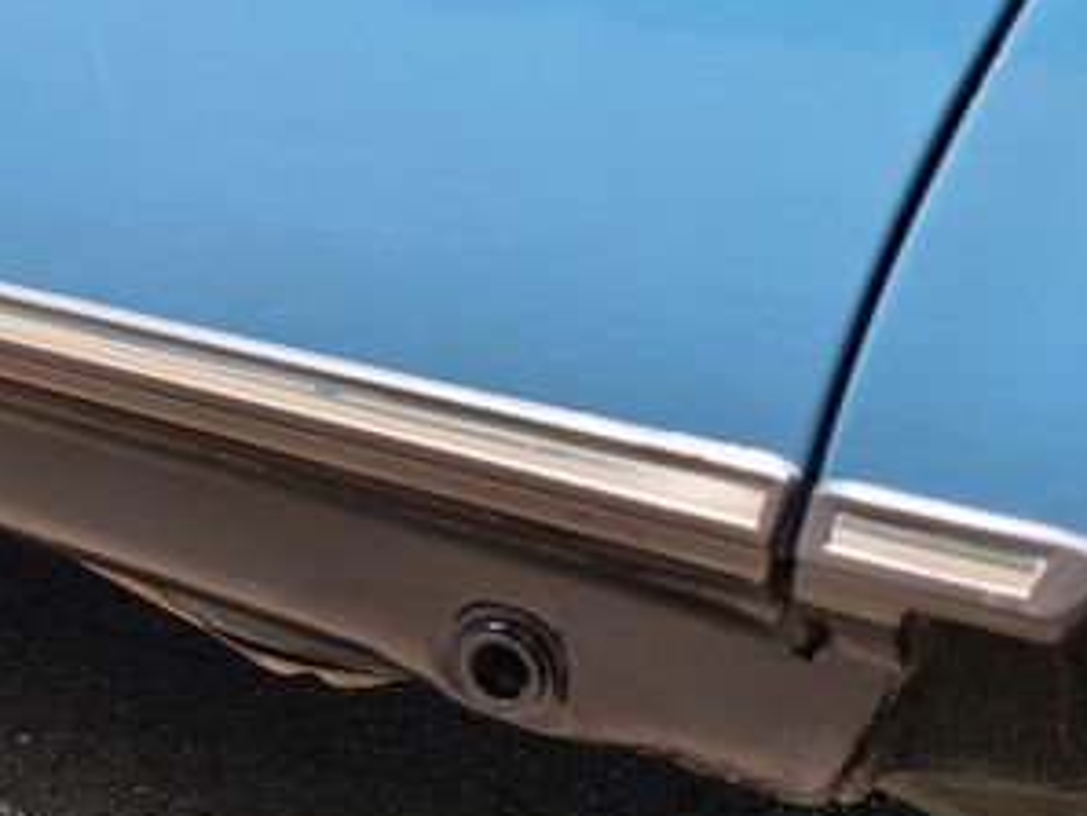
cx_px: 51
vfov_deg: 26.0
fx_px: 1759
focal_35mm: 56
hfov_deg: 32.2
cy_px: 520
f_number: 1.8
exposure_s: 1/459
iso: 40
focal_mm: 5.4
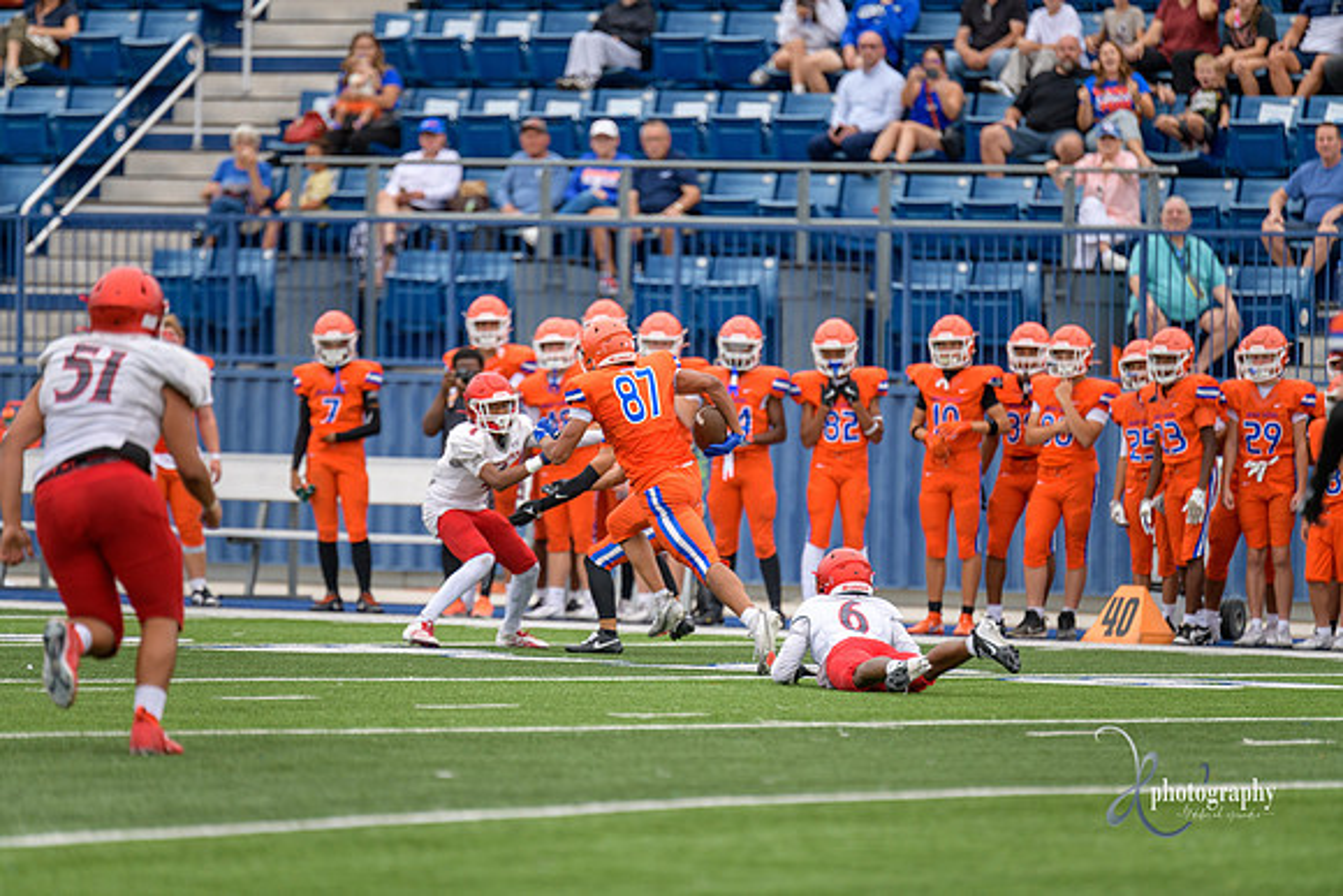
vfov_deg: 4.6
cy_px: 448
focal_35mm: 300
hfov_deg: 6.9
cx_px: 672
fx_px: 11194
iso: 320
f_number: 2.8
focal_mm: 300
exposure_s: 1/500
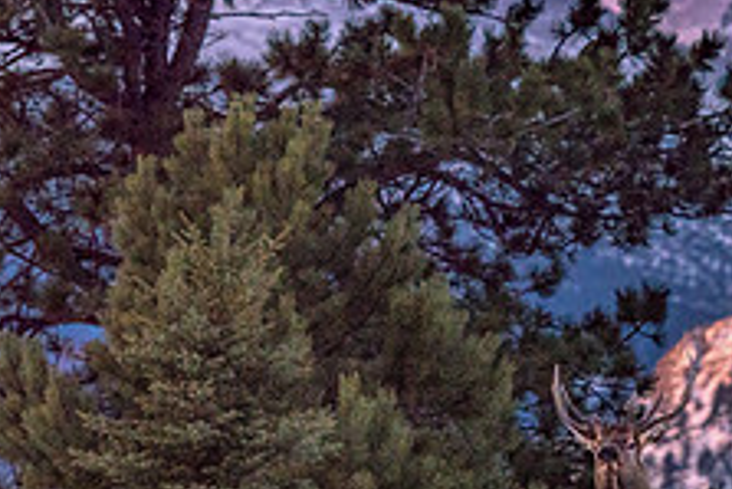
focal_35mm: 1041
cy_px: 159
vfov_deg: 1.3
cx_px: 532
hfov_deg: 2.0
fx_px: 21180
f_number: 8
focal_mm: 400
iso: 3200
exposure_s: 1/1250
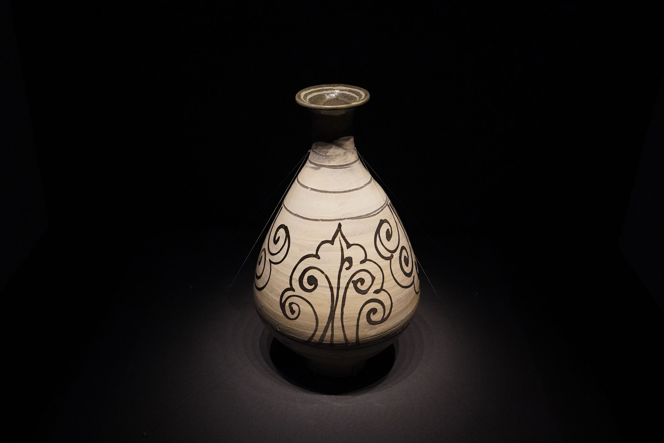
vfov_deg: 53.1
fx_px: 443
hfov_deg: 73.7
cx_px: 332
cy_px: 222
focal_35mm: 24
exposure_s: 1/80
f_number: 4.5
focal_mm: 24
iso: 3200
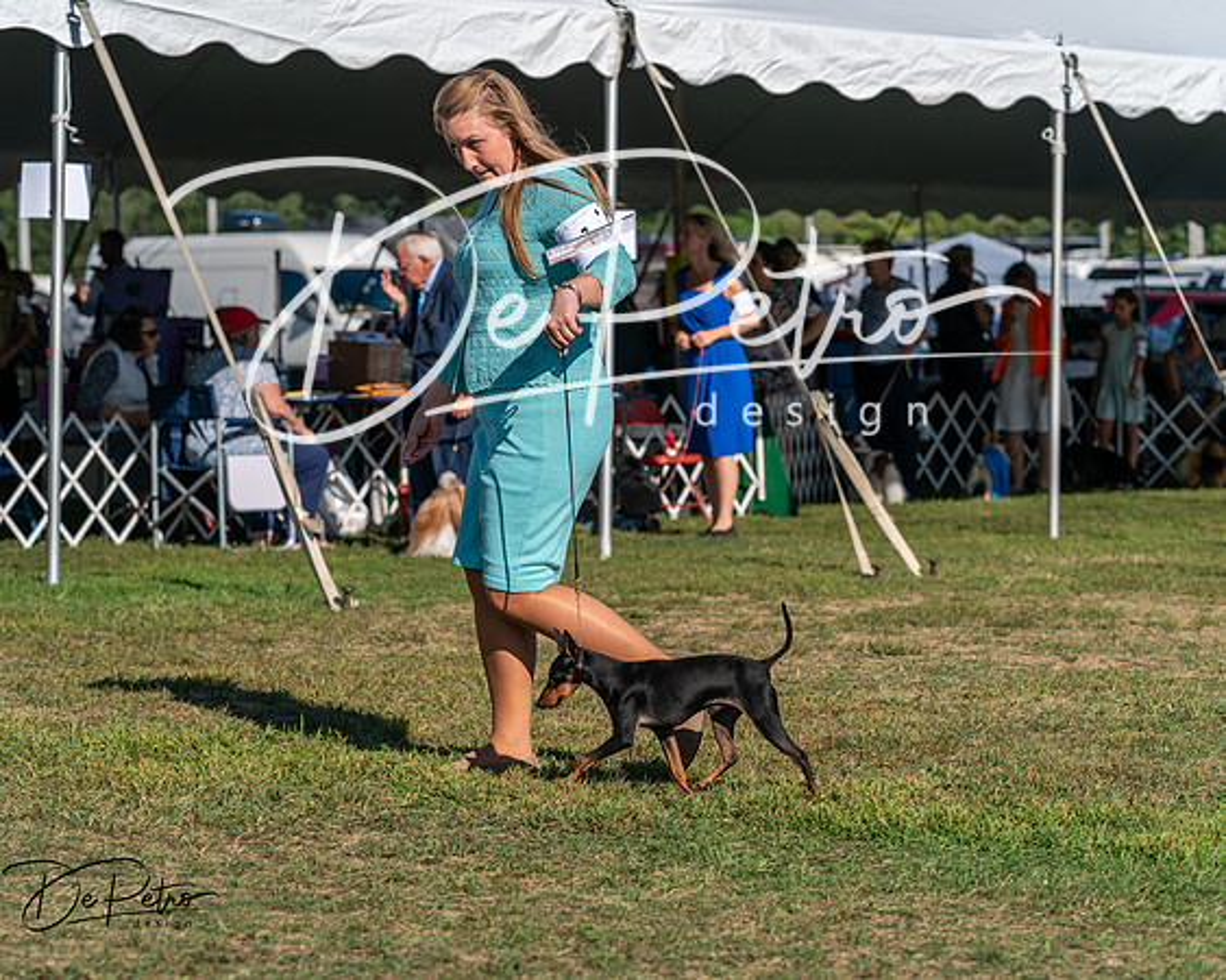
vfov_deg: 14.4
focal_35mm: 107
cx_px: 613
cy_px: 490
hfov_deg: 18.0
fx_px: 3881
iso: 100
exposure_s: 1/1250
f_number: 4.5
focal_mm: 95
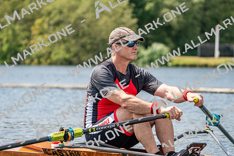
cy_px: 78
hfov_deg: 10.3
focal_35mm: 200
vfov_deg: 6.9
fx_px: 1300
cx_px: 117
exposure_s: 1/1600
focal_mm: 200
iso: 320
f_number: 5.6
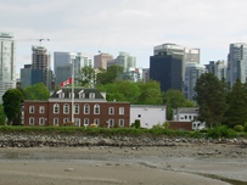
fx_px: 642
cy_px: 114
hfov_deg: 21.5
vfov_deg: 16.4
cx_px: 46
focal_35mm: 90
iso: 50
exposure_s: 1/627
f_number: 2.9
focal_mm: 6.3
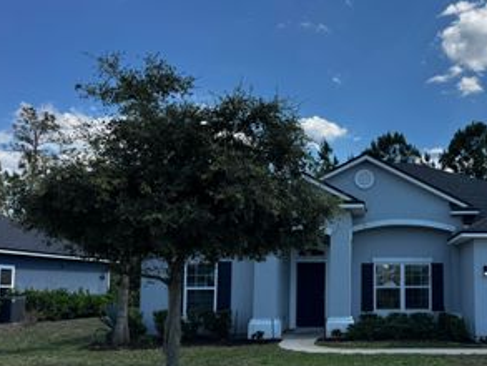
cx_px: 397
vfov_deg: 35.0
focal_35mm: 41
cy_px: 229
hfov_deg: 43.4
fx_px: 577
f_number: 1.78
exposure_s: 1/3802
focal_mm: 6.76
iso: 80
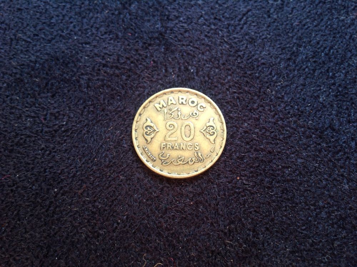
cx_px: 178
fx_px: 360
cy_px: 134
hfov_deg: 52.7
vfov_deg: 40.6
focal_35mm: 35
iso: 50
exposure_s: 1/17
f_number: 2.4
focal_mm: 4.28
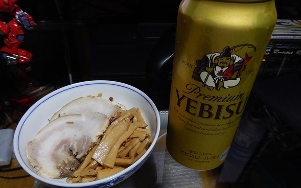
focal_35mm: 27
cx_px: 150
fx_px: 221
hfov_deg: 68.4
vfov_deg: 46.0
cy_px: 96
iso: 400
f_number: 3.4
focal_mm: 4.5
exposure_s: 1/13
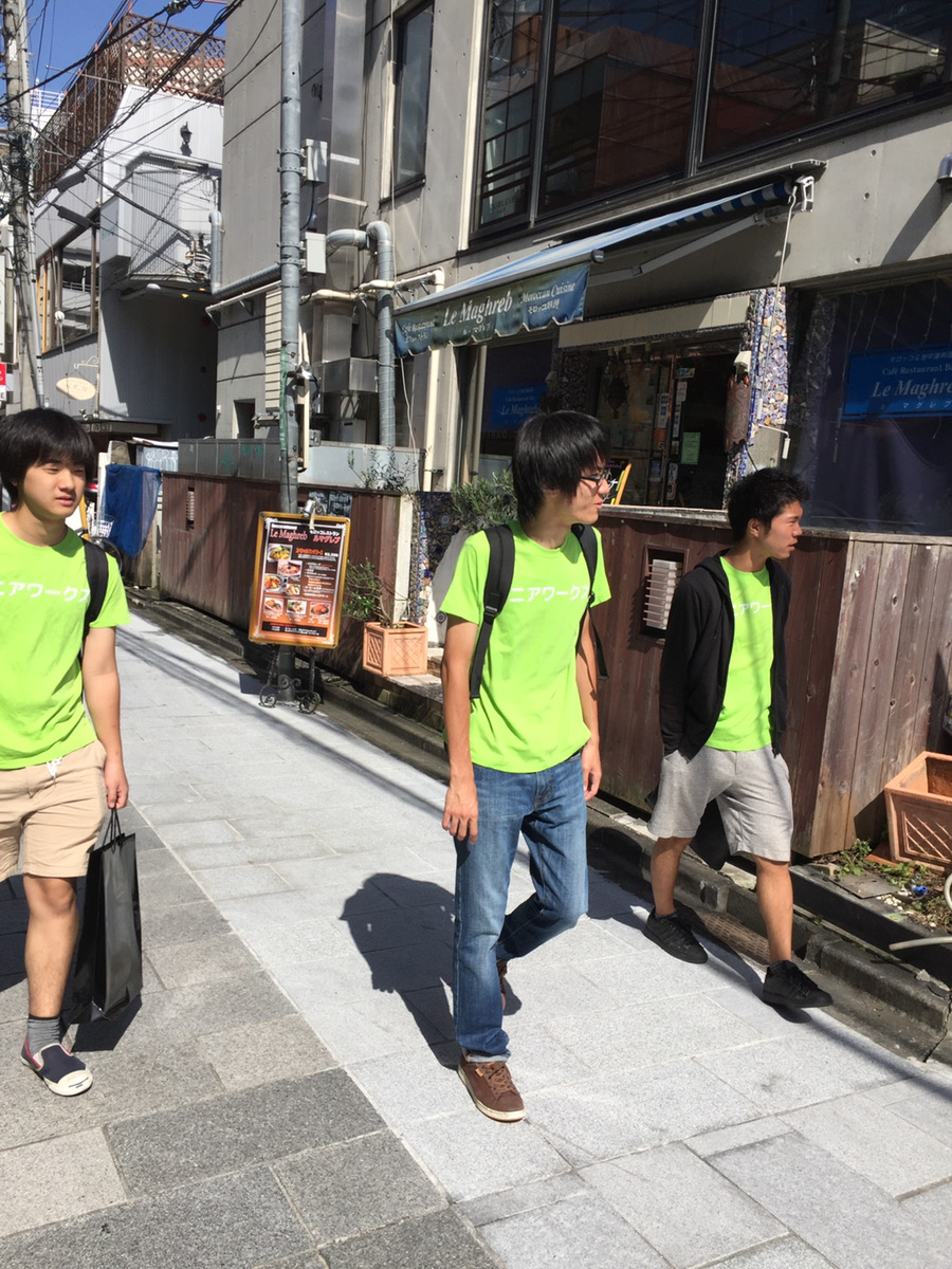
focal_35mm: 29
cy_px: 634
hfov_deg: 48.2
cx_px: 476
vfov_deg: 61.7
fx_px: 1063
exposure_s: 1/2198
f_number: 2.2
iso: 32
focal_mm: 4.15
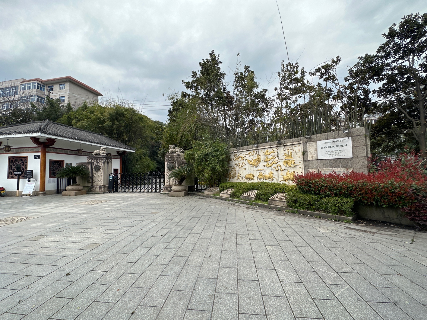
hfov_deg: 102.1
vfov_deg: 85.7
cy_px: 160
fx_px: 173
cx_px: 214
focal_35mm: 14
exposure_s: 1/694
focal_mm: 2.22
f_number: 2.2
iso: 40
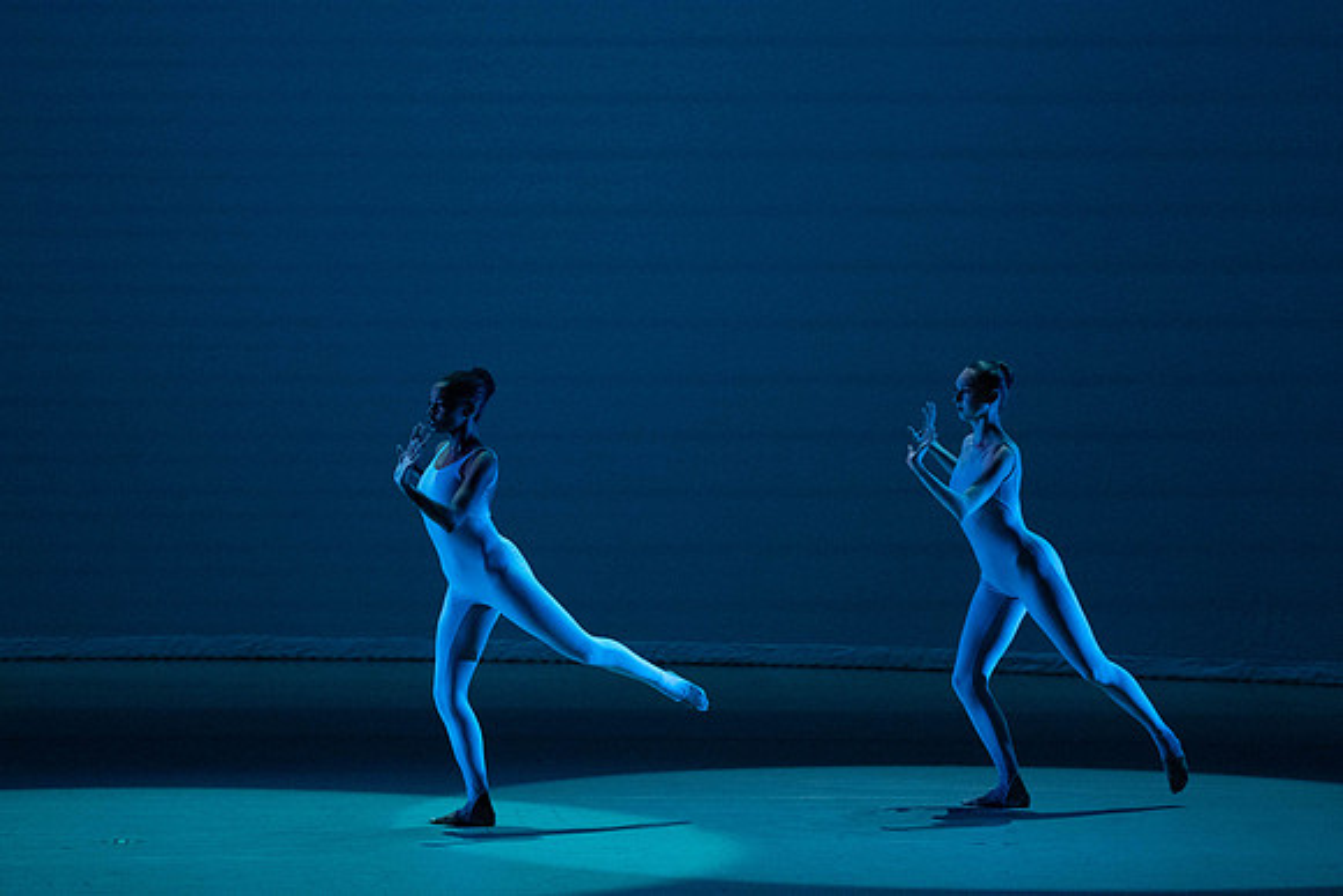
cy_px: 448
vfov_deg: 5.4
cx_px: 672
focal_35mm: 256
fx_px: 9552
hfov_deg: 8.0
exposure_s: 1/400
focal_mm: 256
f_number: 5.6
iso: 16000
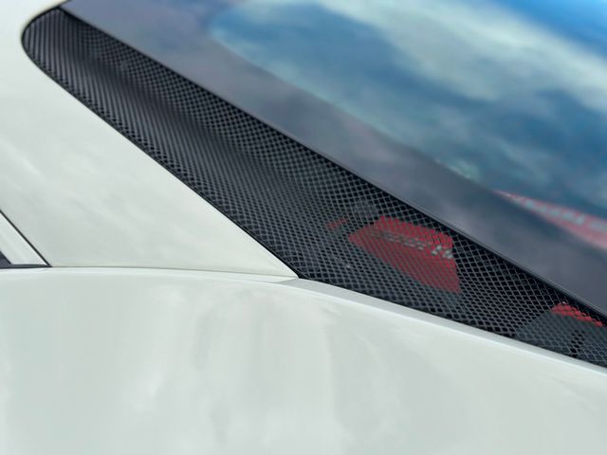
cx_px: 304
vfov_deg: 30.3
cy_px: 228
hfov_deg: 39.7
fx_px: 842
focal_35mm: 48
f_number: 1.78
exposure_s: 1/1414
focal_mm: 6.86
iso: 80
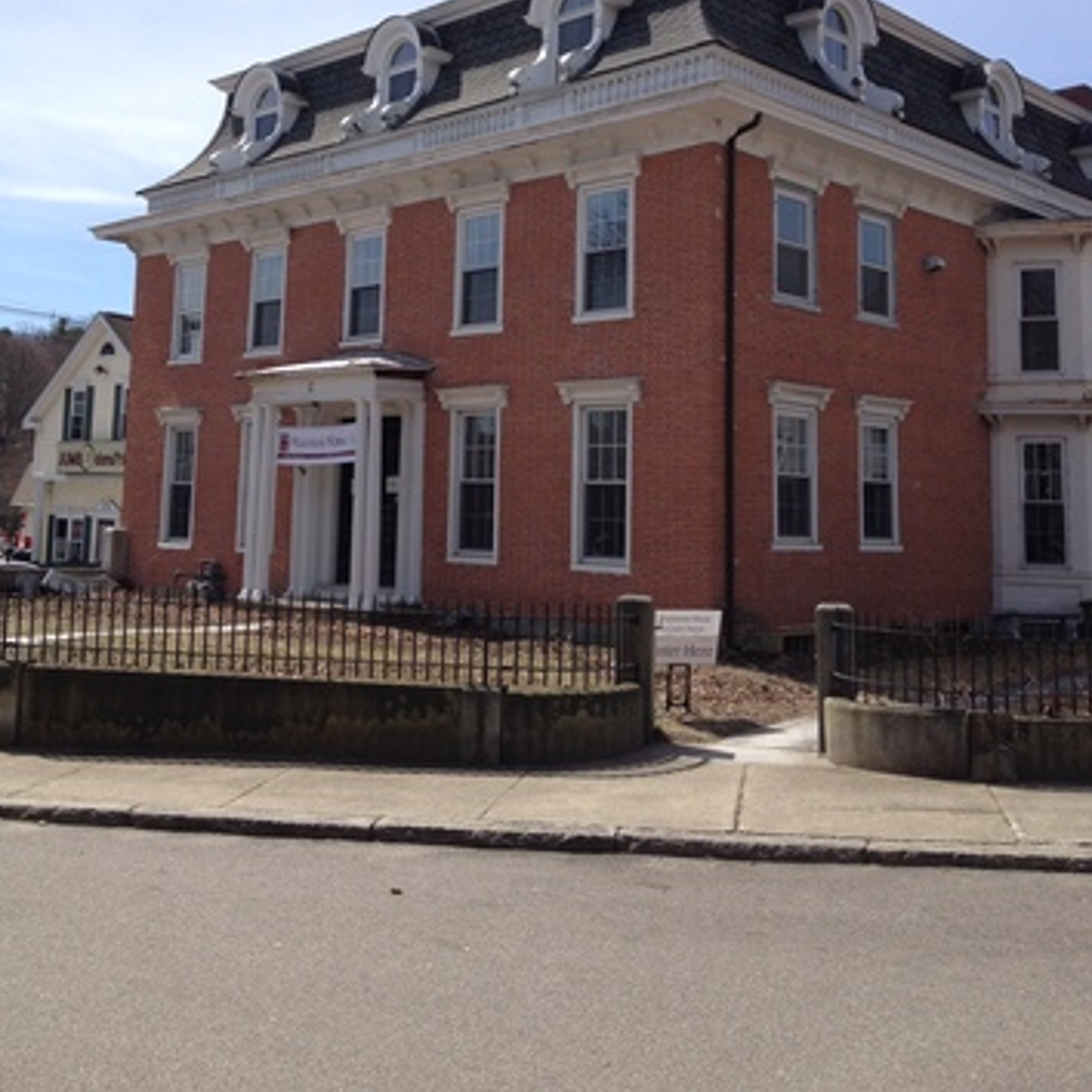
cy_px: 358
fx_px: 1499
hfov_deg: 40.0
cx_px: 552
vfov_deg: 39.5
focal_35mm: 42
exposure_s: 1/1672
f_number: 2.4
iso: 50
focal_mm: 4.28
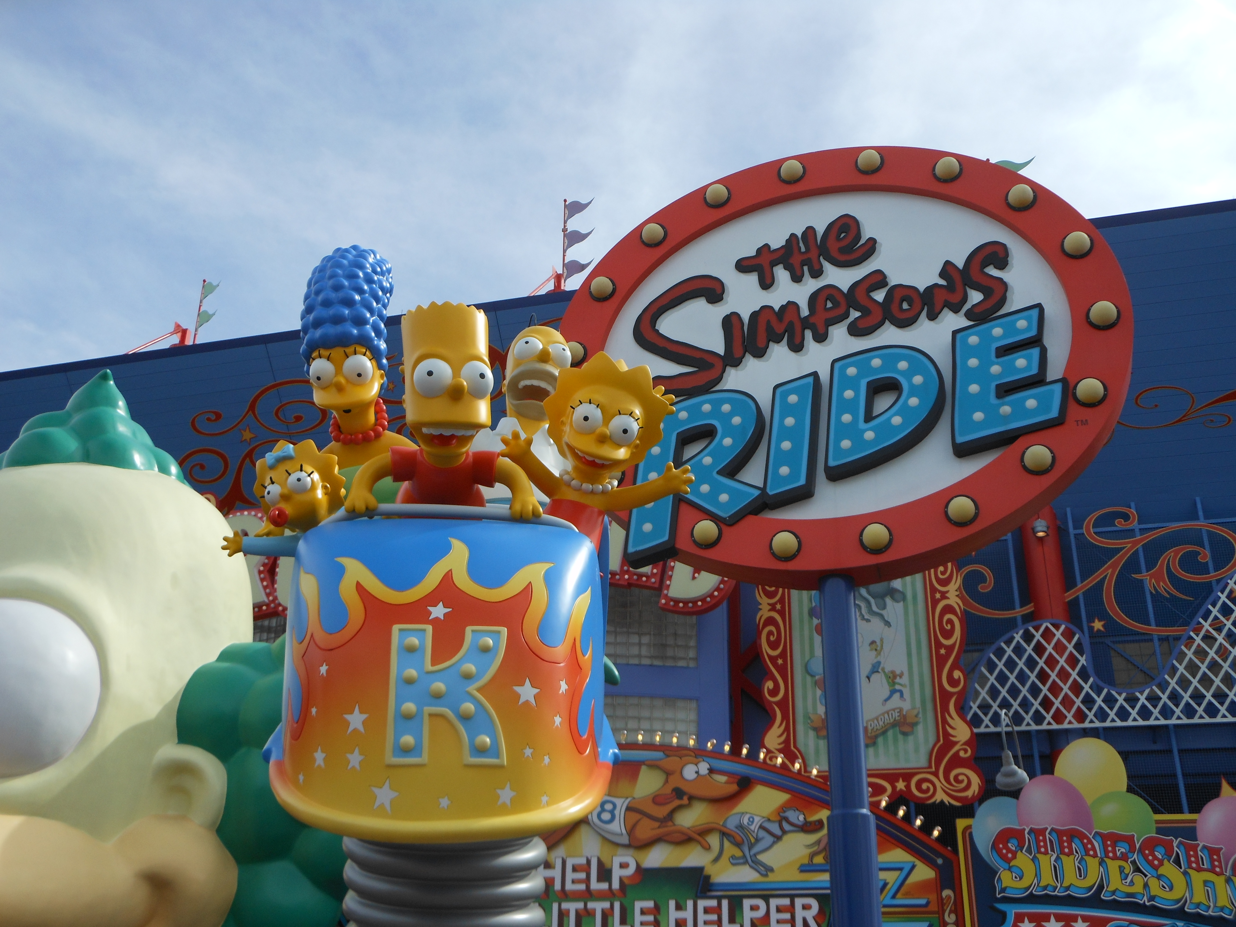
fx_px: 1357
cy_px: 464
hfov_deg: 49.0
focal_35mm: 38
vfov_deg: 37.7
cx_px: 618
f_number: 3.6
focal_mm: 6.8
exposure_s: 1/800
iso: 80
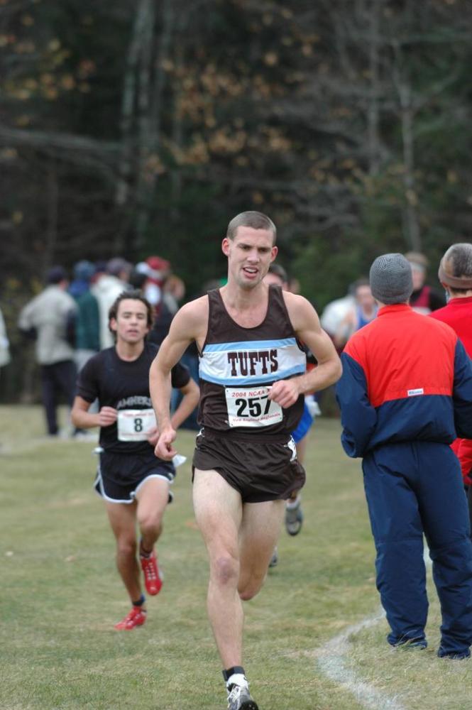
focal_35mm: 300
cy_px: 355
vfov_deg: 6.9
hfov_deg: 4.6
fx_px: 5910
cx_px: 236
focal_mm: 200
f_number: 4
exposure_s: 1/500
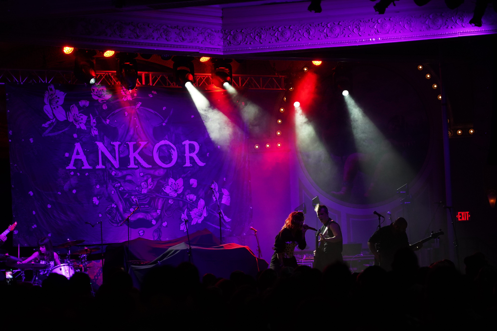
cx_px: 248
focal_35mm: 105
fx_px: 1449
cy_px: 166
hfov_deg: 19.5
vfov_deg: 13.0
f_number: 4
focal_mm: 105
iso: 3200
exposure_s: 1/160
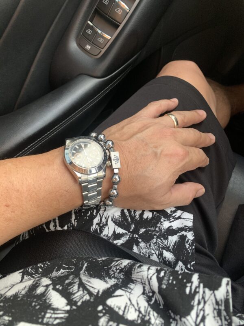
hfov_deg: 53.1
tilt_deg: -56.5
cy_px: 163
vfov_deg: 67.3
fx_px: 244
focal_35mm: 26
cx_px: 122
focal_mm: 4.25
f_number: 1.8
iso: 200
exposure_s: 1/60
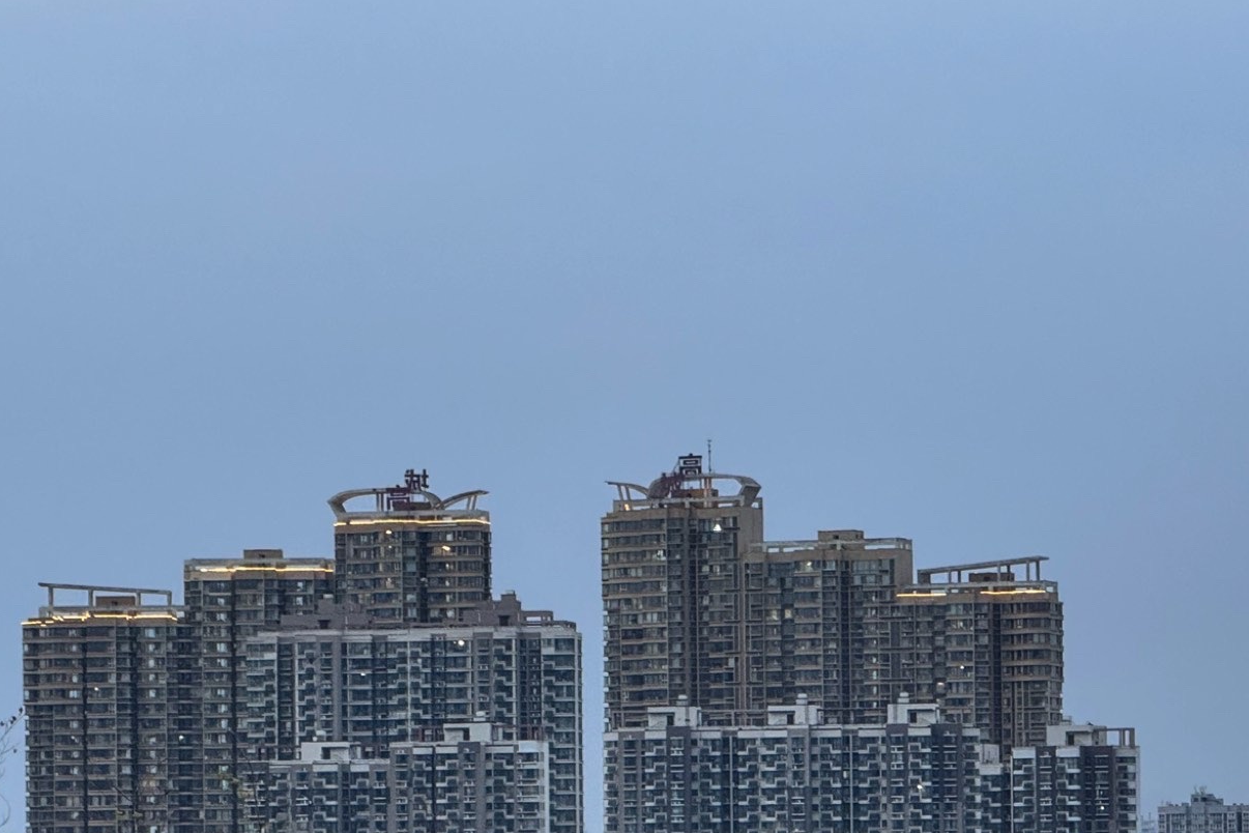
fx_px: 7355
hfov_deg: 9.7
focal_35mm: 212
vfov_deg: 6.5
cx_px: 967
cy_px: 758
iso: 200
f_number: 2.8
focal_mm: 15.66
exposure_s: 1/81
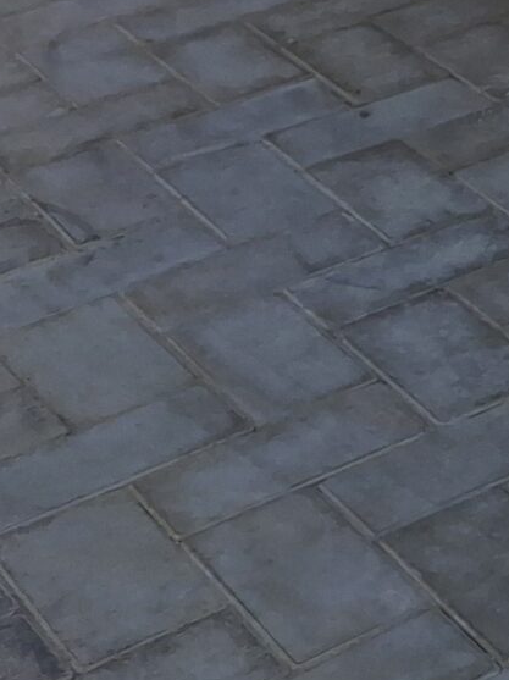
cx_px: 1465
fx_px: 2257
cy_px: -338
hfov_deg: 10.0
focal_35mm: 115
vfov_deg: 15.8
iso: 25
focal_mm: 4.69
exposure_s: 1/703
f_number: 1.8
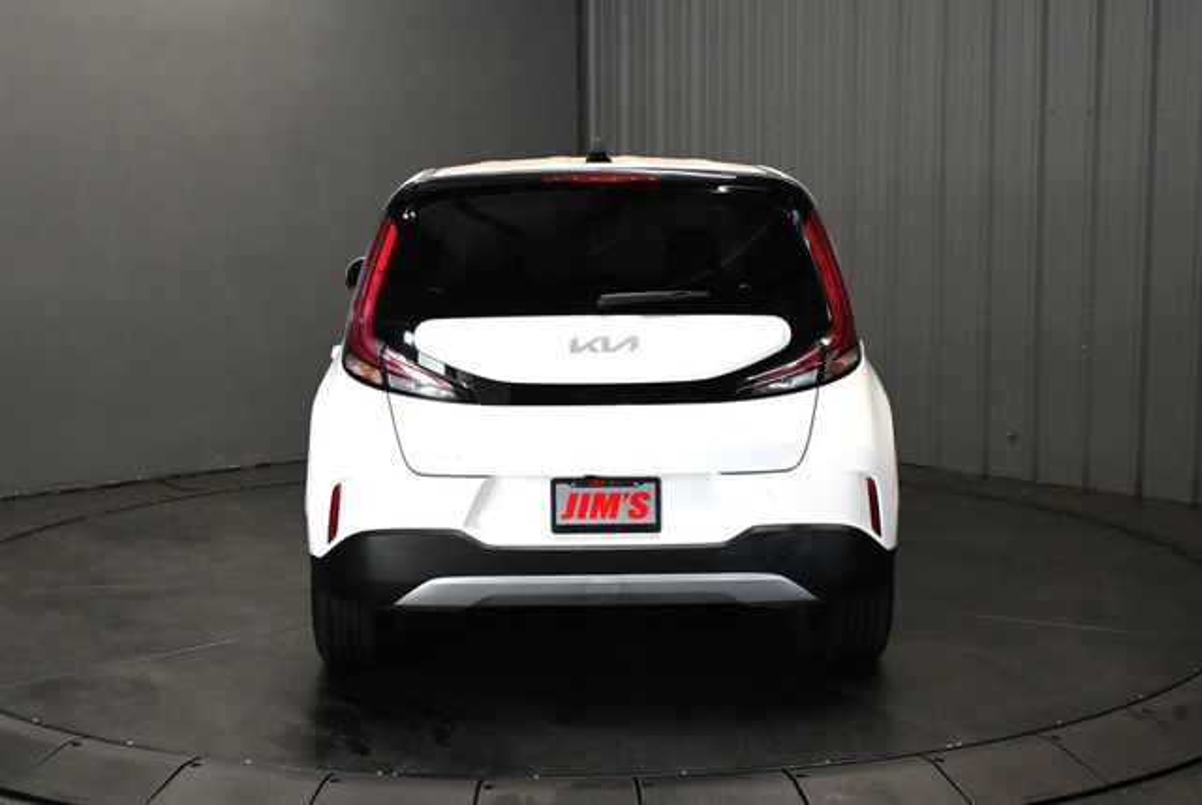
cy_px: 402
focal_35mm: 49
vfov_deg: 27.8
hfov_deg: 40.5
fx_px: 1630
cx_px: 601
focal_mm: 32.5
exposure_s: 1/125
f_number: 5
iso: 3200
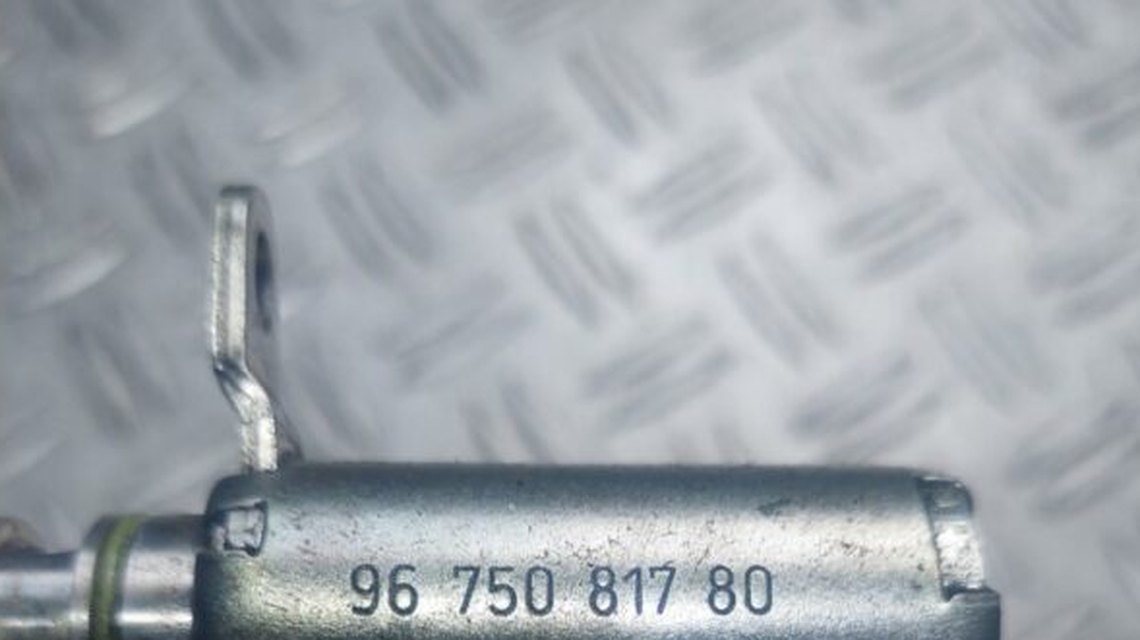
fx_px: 1118
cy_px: 696
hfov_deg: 54.0
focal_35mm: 37
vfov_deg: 29.1
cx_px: 571
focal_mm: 5.23
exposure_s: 1/100
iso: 80
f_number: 1.8
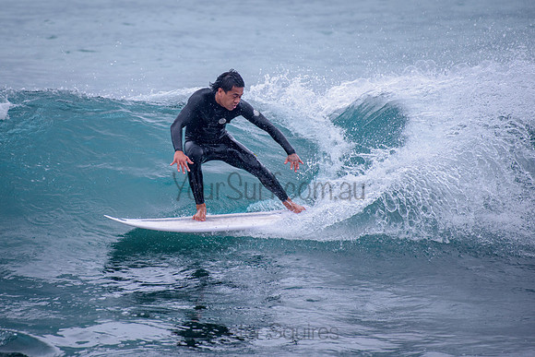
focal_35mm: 613
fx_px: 9112
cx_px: 207
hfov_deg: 3.4
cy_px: 138
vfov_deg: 2.2
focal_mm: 500
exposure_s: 1/2000
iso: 280
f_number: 5.6
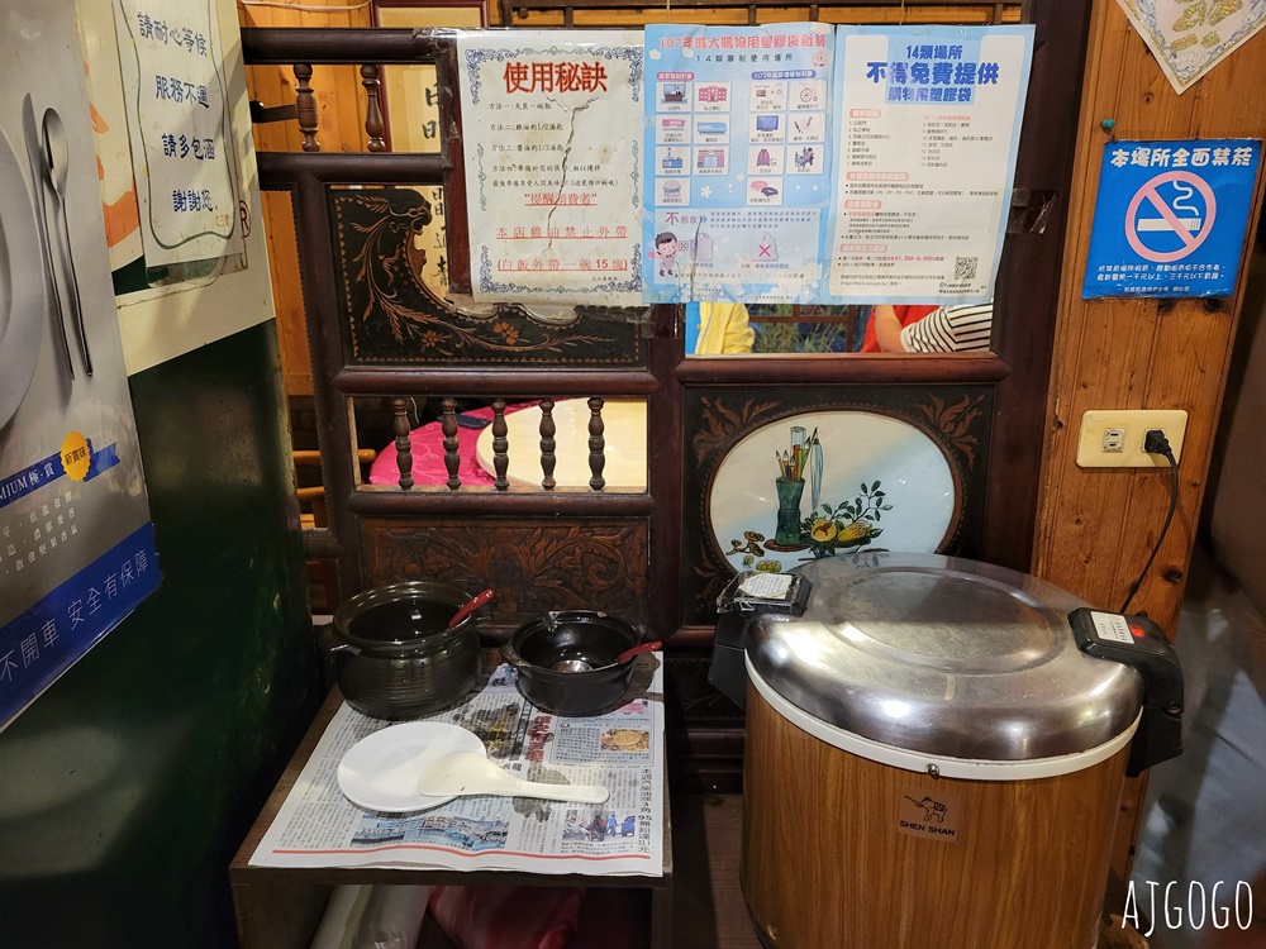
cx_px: 633
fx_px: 951
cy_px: 474
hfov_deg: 67.3
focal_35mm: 26
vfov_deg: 53.1
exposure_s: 1/40
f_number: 1.8
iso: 640
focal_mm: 5.4
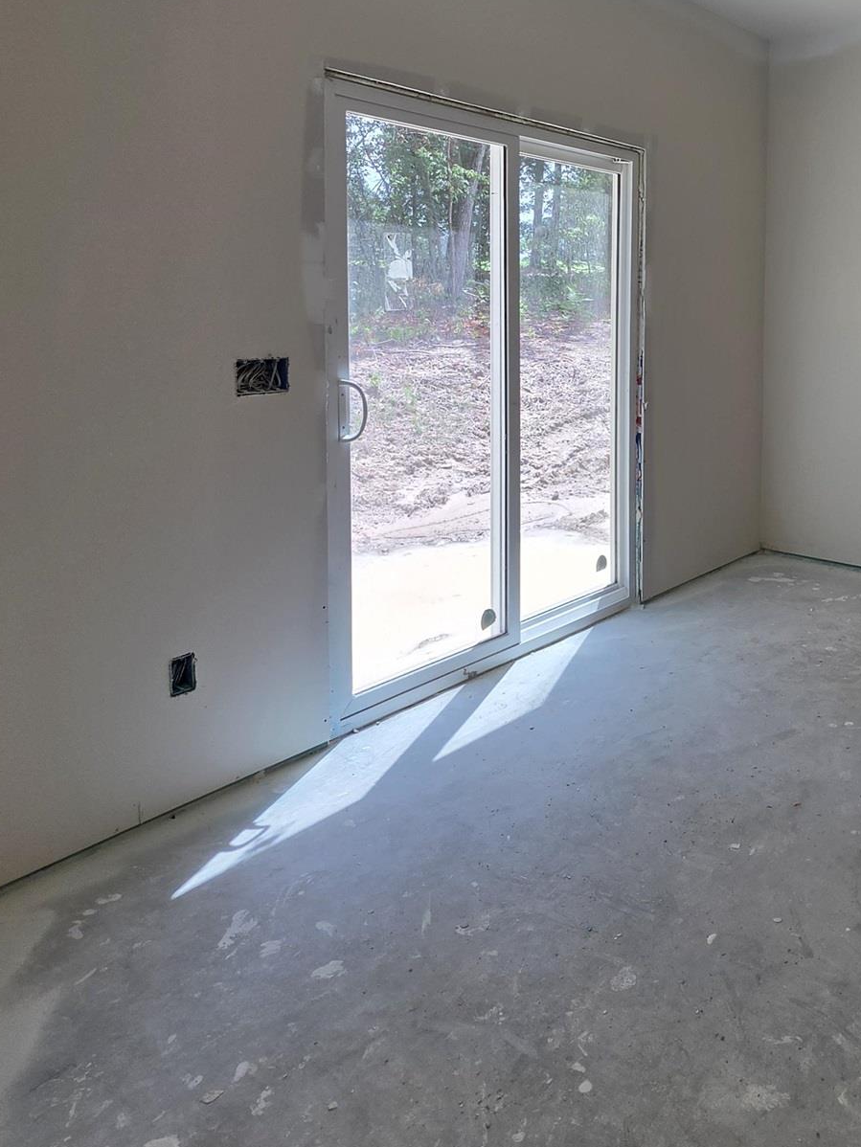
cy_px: 357
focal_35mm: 25
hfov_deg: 50.4
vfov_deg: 66.9
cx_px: 728
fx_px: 829
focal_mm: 2.2
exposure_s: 1/338
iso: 32
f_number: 1.9
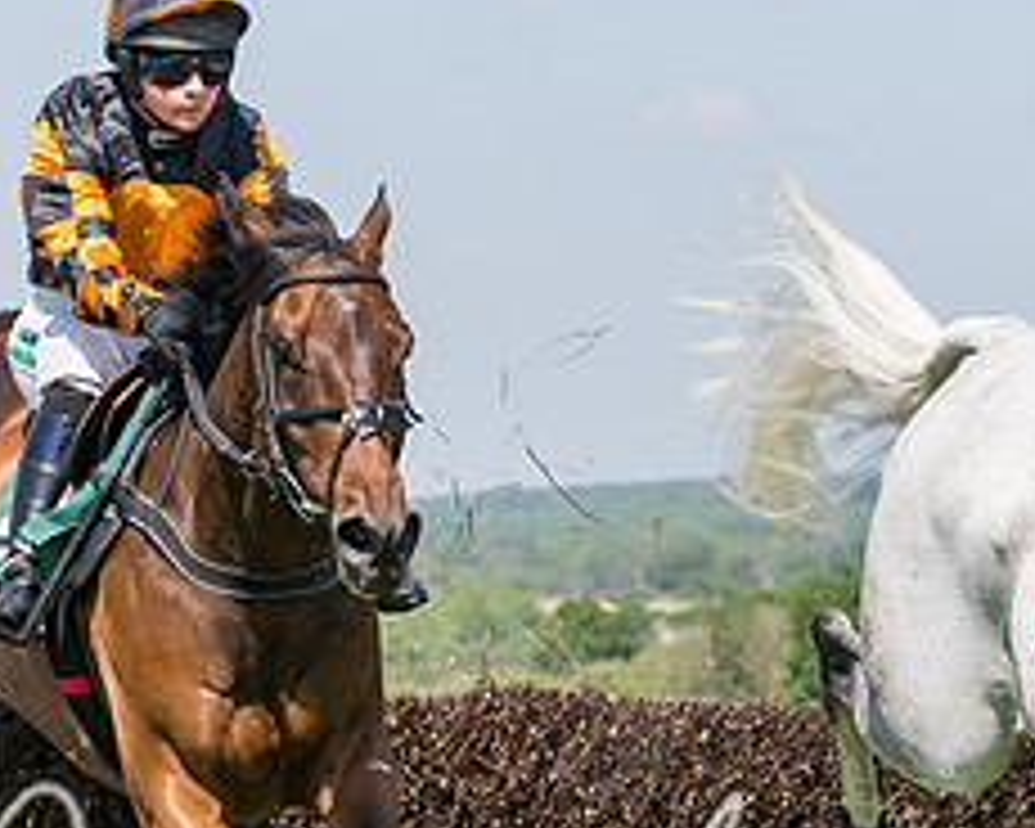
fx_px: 7290
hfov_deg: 8.1
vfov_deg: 6.5
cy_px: 485
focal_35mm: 238
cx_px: 730
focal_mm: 70
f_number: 5
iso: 200
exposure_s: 1/1600
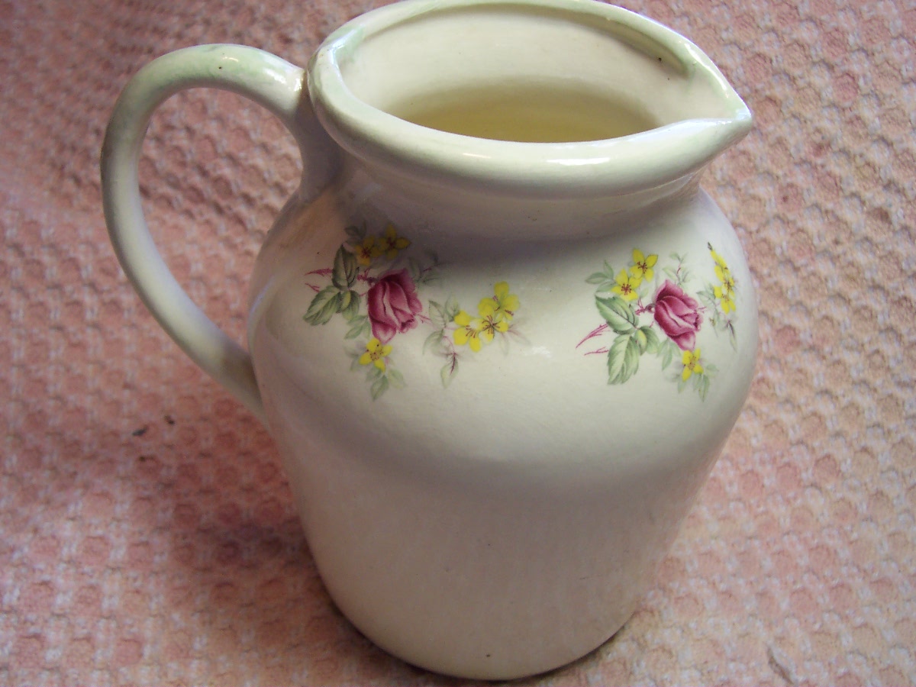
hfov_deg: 50.1
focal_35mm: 37
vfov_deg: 38.7
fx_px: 979
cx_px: 458
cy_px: 344
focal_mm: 5.6
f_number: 2.8
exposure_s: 1/60
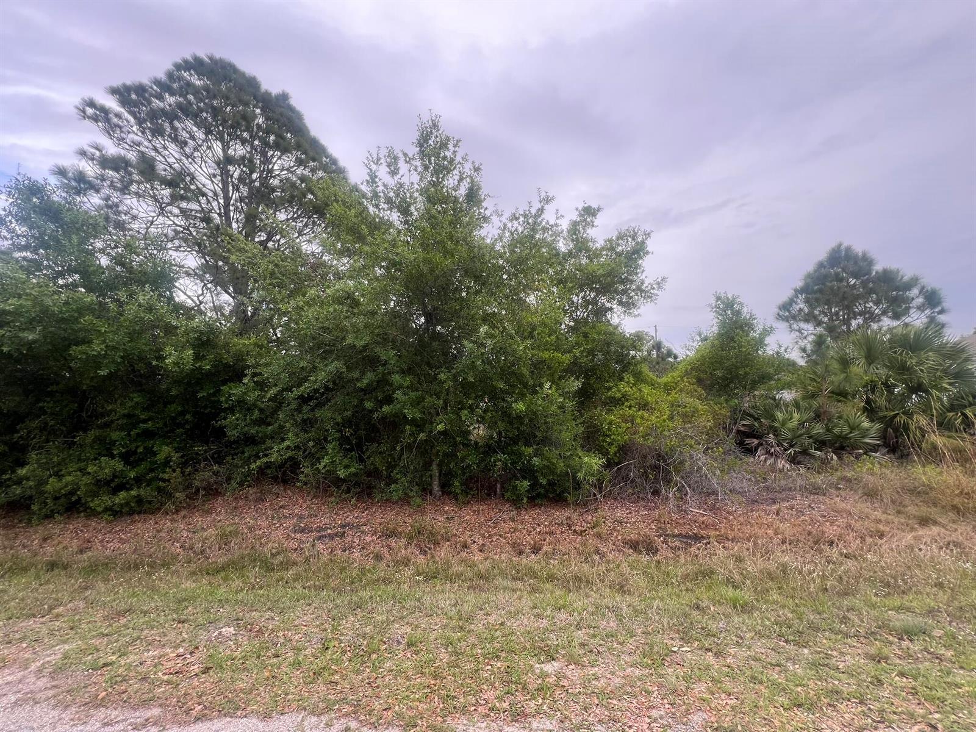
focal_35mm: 13
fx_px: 367
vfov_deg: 89.9
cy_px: 366
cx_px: 488
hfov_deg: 106.2
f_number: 1.8
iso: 64
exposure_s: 1/99
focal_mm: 1.57
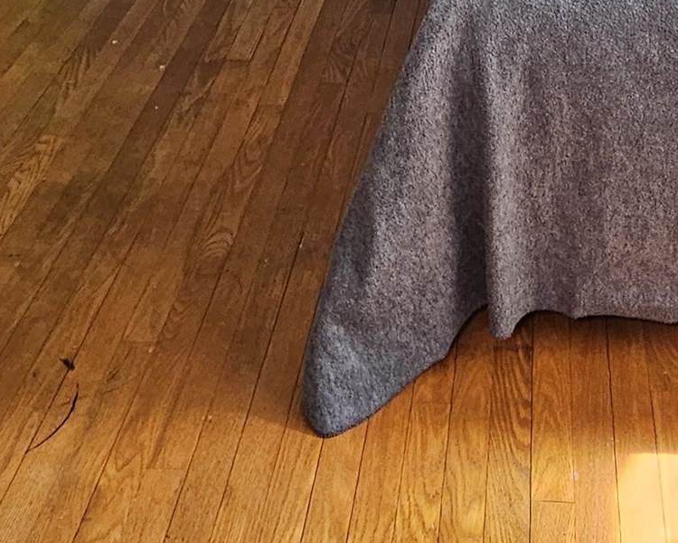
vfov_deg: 22.4
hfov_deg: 35.4
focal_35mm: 52
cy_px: -326
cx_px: 484
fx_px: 1043
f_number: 2.2
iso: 160
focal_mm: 2.2
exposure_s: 1/60
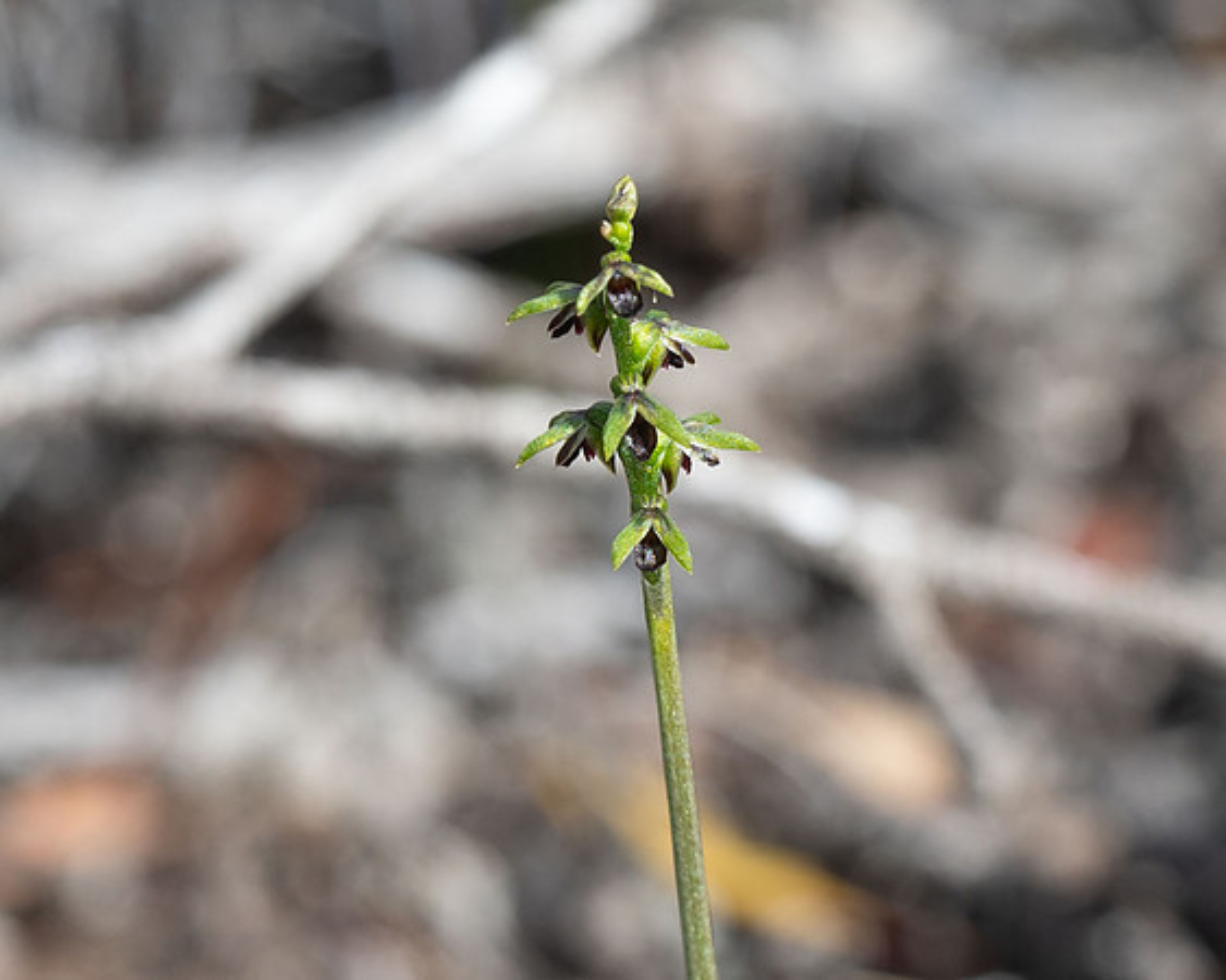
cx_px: 732
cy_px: 481
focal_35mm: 447
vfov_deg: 3.5
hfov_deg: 4.3
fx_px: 16201
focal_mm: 120
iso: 100
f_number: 8
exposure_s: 1/200
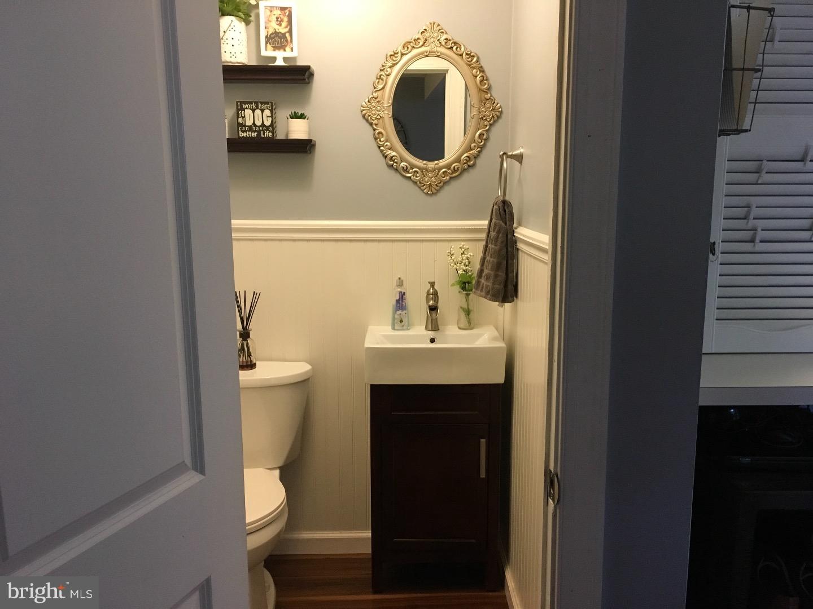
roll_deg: +0.3
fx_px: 681
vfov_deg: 48.2
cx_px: 406
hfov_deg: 61.7
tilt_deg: -9.4
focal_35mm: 29
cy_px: 304
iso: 160
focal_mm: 4.15
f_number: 2.2
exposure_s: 1/30
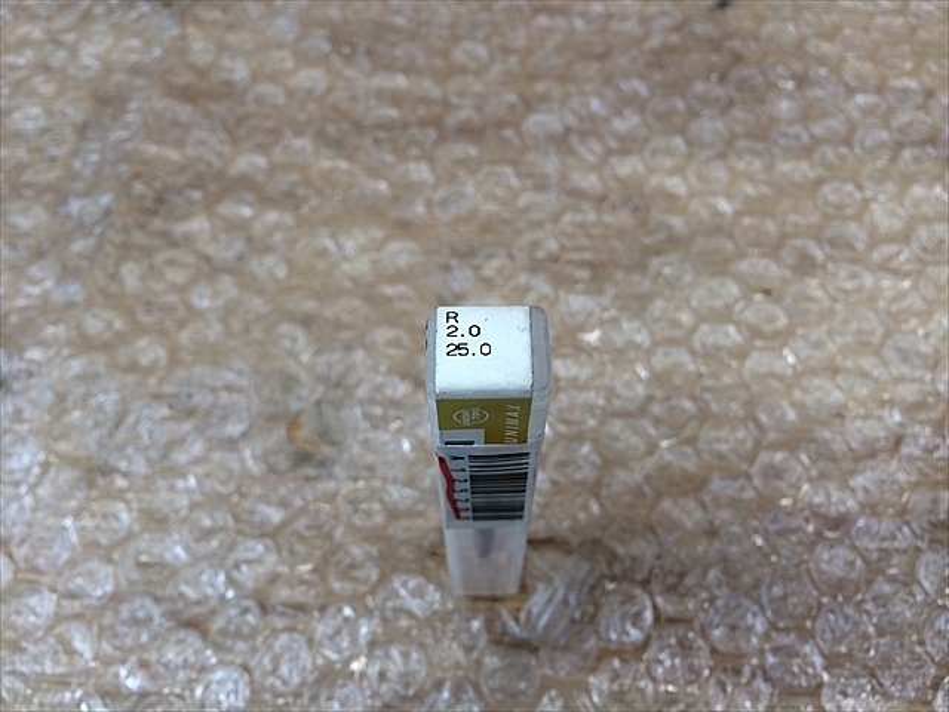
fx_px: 795
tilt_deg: -62.6
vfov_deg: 48.2
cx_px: 474
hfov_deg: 61.7
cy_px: 356
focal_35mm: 29
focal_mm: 4.15
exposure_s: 1/30
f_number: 2.2
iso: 40
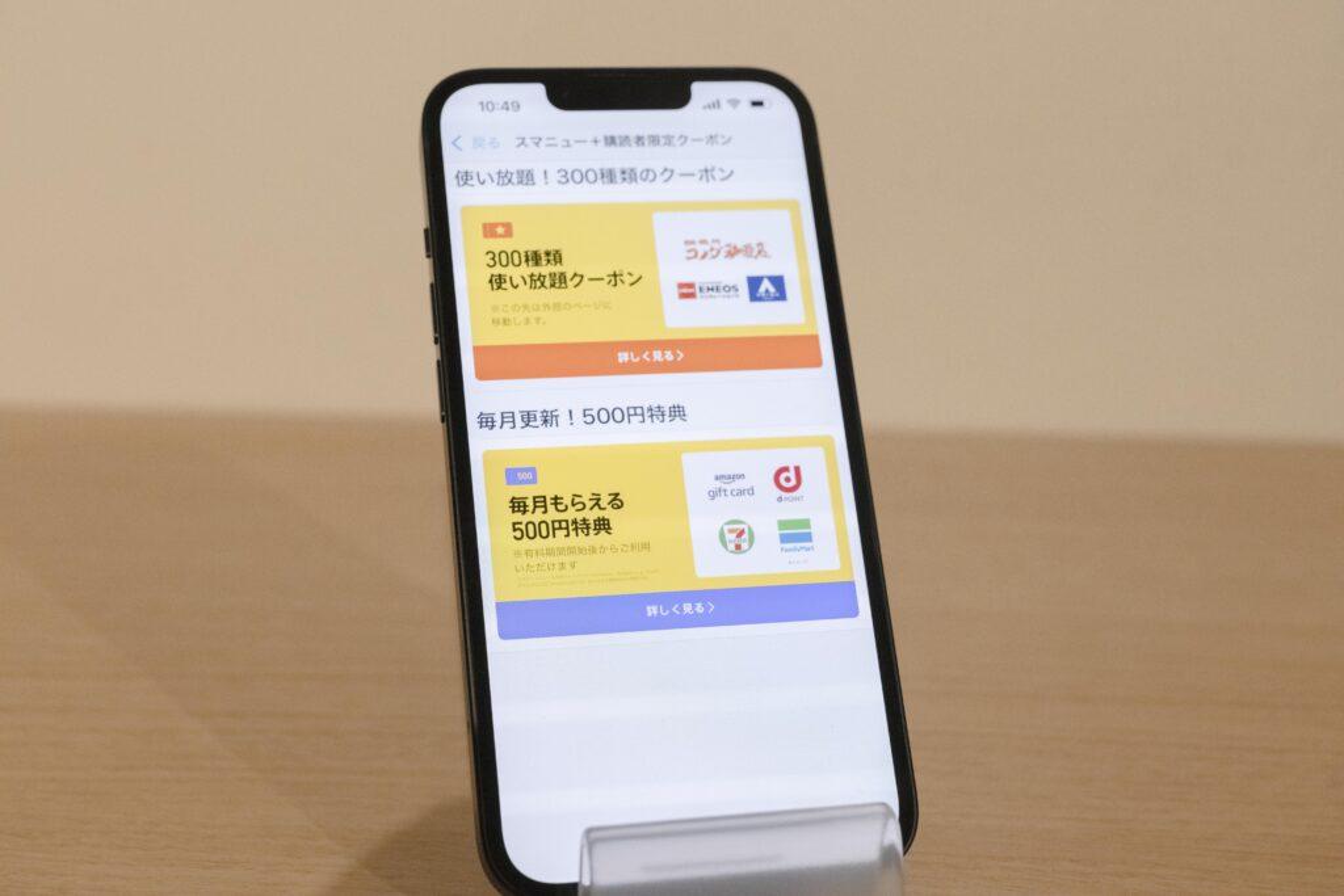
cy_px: 448
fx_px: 2165
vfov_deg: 23.4
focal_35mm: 58
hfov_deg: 34.5
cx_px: 672
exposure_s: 1/640
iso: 4000
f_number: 7.1
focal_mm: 54
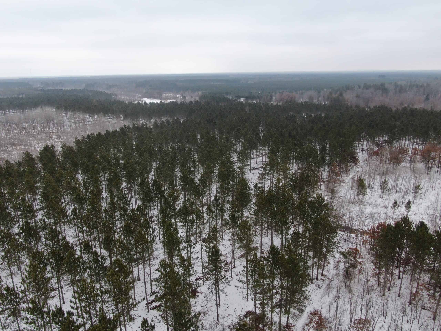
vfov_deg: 53.1
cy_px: 166
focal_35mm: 26
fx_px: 331
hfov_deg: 67.3
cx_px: 220
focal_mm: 4.58
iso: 100
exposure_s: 1/320
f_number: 2.9
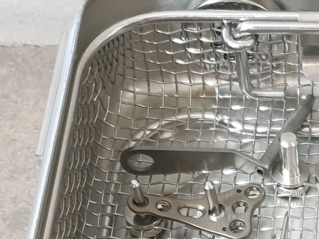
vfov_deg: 12.1
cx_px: 391
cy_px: 363
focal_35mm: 117
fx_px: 1078
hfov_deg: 16.1
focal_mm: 4.3
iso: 200
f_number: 1.5
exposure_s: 1/50
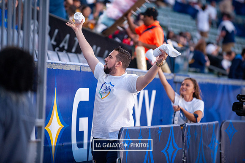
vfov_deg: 6.2
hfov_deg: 9.4
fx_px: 1498
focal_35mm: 220
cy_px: 73
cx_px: 110
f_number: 2.8
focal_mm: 200
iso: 1600
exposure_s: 1/640
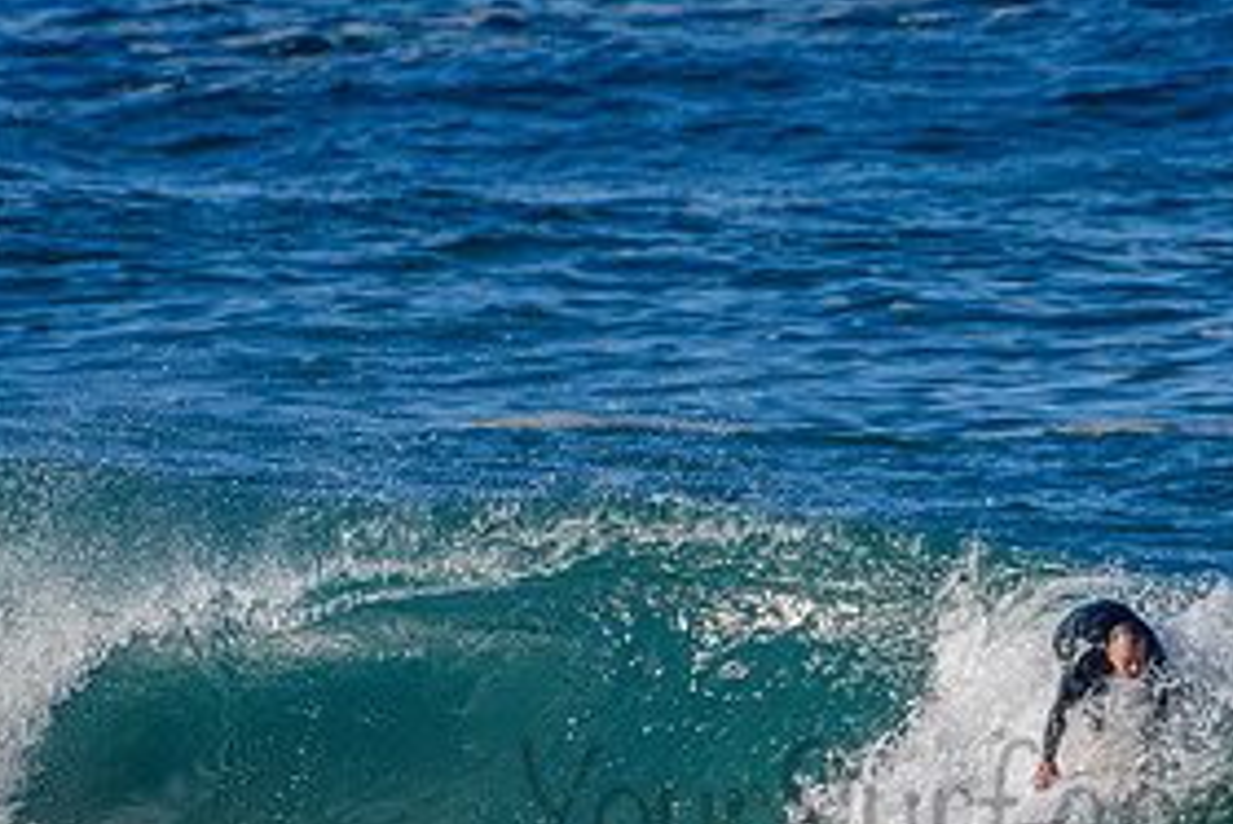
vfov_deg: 0.9
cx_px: 973
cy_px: 769
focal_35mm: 1553
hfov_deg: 1.3
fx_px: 53215
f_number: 5.6
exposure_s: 1/2000
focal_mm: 500
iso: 280
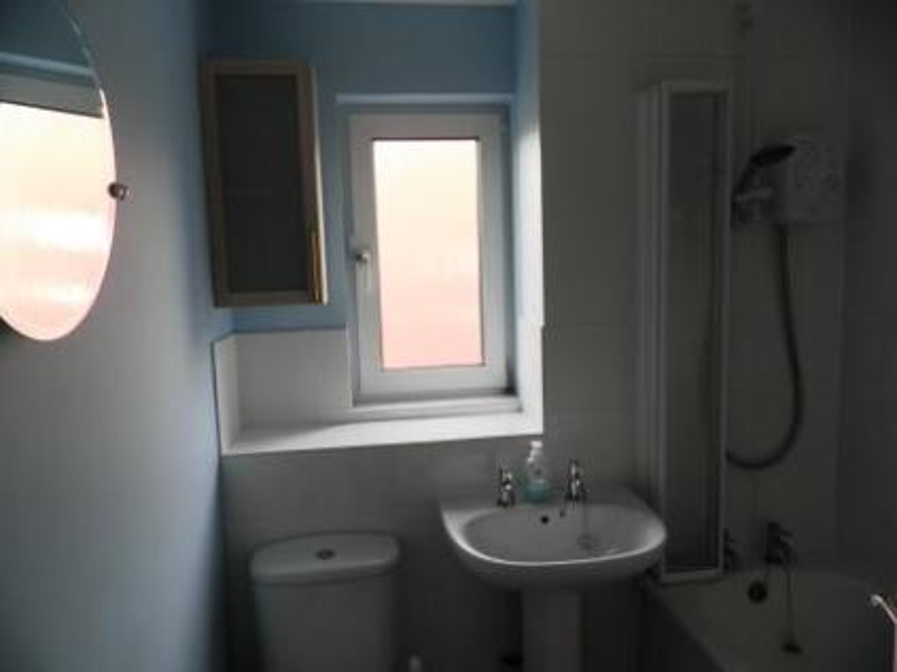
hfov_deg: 71.6
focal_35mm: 24
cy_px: 336
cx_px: 448
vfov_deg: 56.8
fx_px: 622
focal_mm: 4.3
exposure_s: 1/30
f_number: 3.3
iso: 64
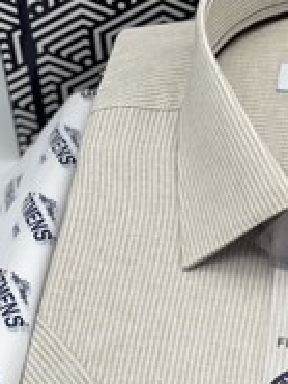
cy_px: 325
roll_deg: -0.5
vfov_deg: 16.8
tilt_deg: -44.8
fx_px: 1285
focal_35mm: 116
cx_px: 298
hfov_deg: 12.6
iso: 25
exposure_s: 1/141
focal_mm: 6
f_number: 2
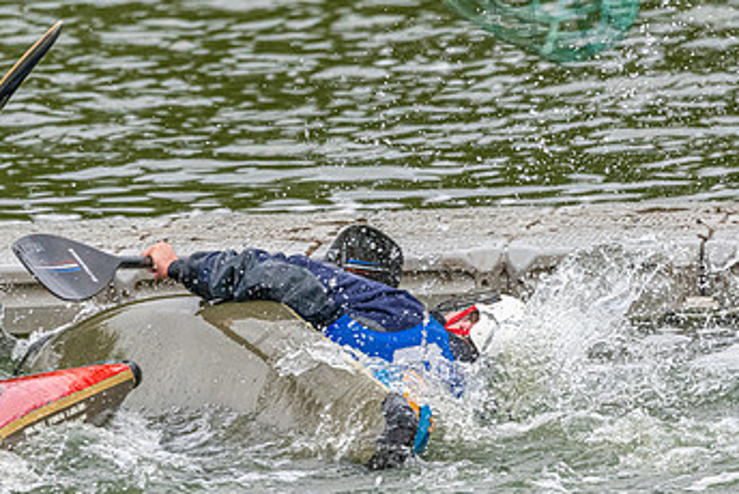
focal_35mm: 777
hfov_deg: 2.7
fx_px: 15963
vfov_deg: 1.8
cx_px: 317
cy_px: 297
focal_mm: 400
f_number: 8
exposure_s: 1/2000
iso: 3200
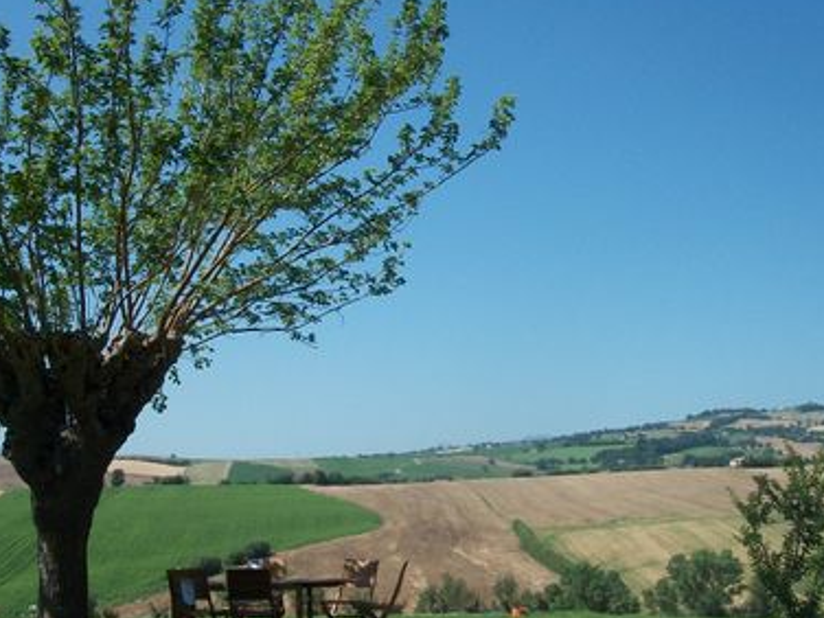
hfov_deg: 37.5
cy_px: 291
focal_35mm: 51
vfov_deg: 28.6
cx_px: 405
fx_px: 1214
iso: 80
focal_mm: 5.7
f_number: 5.5
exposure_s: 1/500
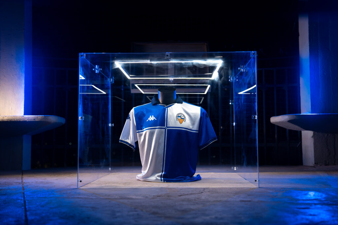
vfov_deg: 31.2
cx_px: 169
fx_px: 404
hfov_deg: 45.4
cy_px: 112
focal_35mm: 43
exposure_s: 1/500
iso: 2000
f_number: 2.8
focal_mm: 43
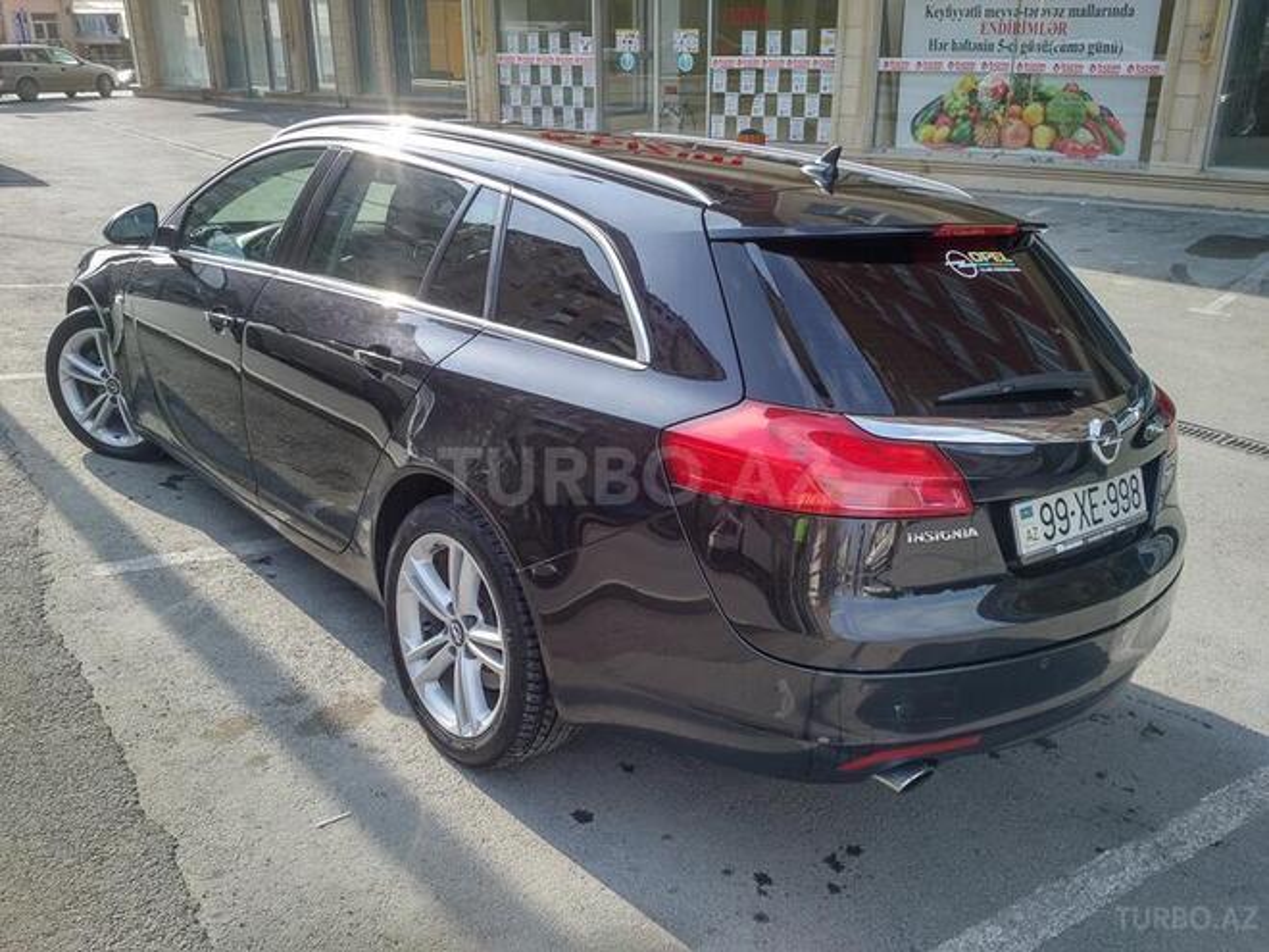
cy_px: 476
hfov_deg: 65.3
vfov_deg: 51.4
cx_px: 634
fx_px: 990
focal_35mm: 27
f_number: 2.2
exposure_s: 1/817
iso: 50
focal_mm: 4.75
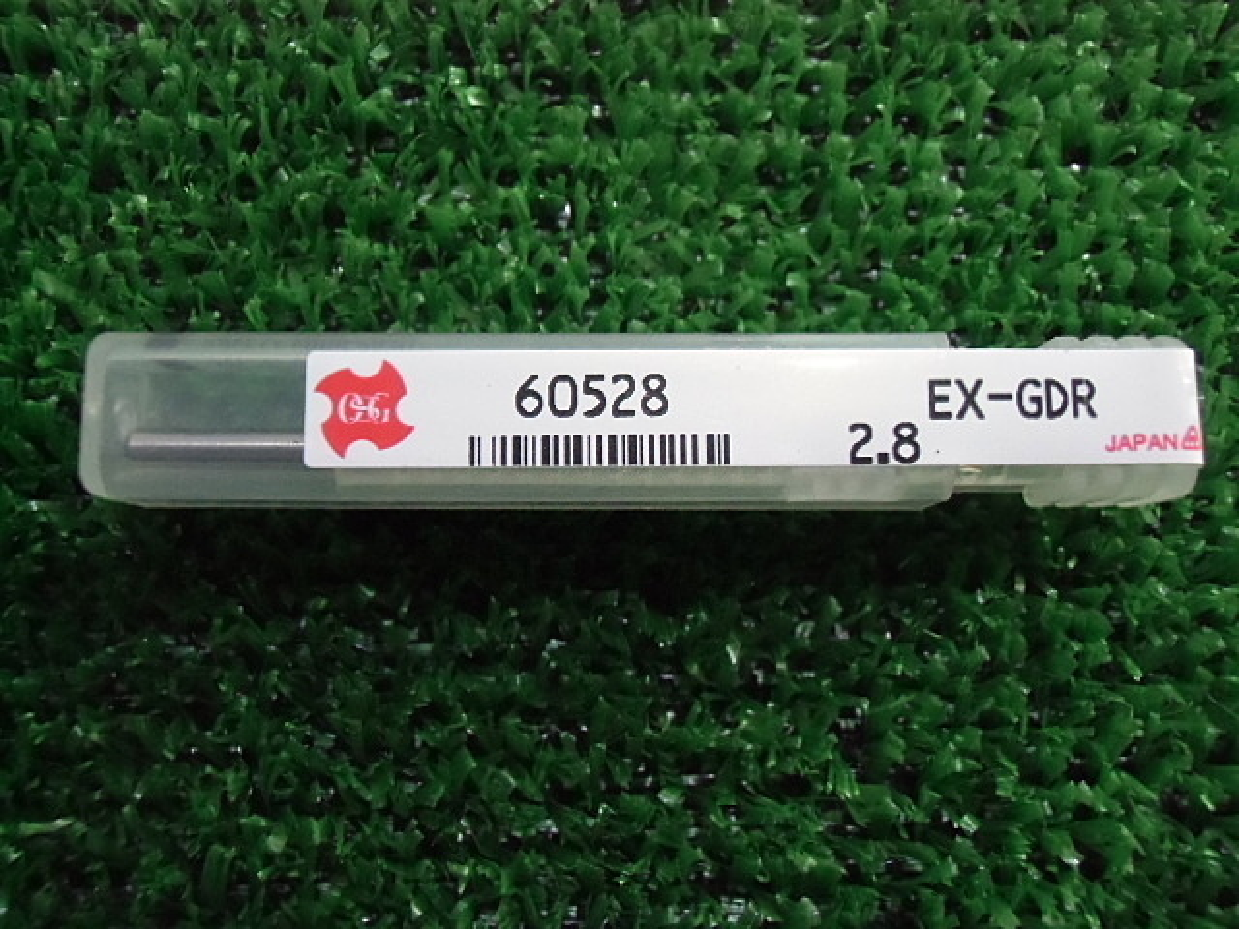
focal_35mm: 33
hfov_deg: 55.4
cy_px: 464
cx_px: 620
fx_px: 1181
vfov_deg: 42.9
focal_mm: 5.93
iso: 800
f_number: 3.7
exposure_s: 1/80
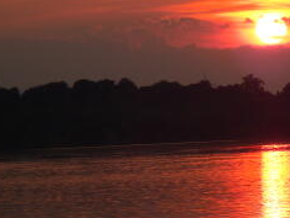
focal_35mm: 382
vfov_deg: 3.9
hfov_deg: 5.2
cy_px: 60
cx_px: 230
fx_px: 3200
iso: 80
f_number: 6.1
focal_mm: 40.2
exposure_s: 1/250
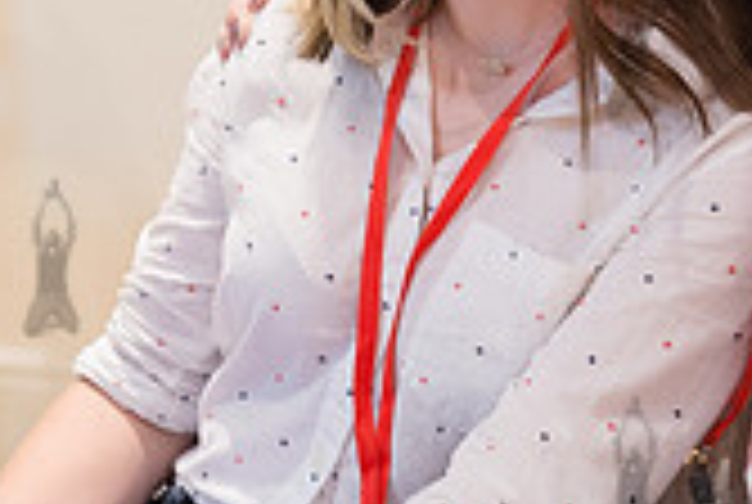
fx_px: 4206
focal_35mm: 201
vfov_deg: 6.8
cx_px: 630
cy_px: 38
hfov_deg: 10.2
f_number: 4
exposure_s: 1/100
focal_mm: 58
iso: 2500
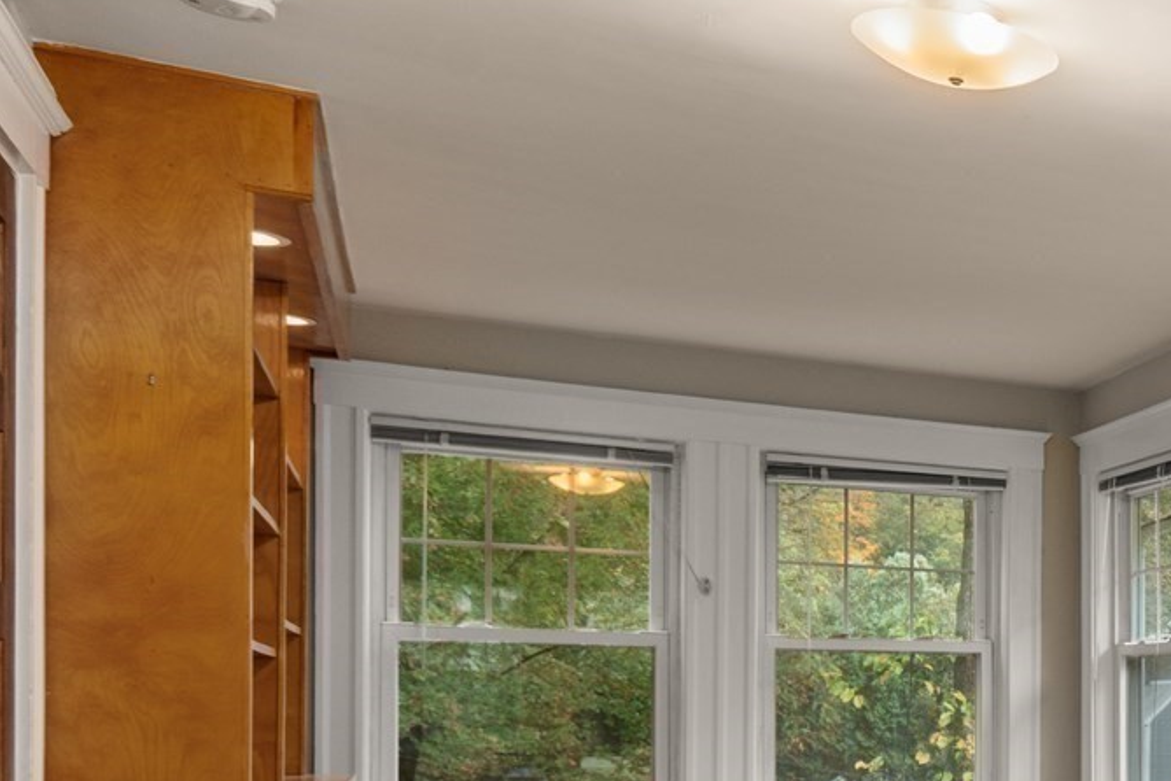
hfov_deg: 28.9
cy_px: 759
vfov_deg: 26.2
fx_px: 1594
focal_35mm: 49
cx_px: 1675
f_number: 7.1
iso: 320
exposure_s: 1/10
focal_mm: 16
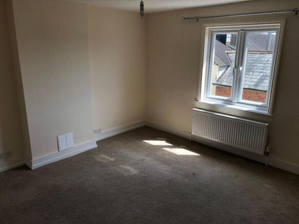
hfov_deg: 63.5
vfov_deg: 49.7
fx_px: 242
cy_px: 112
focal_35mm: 28
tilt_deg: -15.6
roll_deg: -0.3
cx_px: 150
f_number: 1.8
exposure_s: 1/120
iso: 25
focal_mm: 4
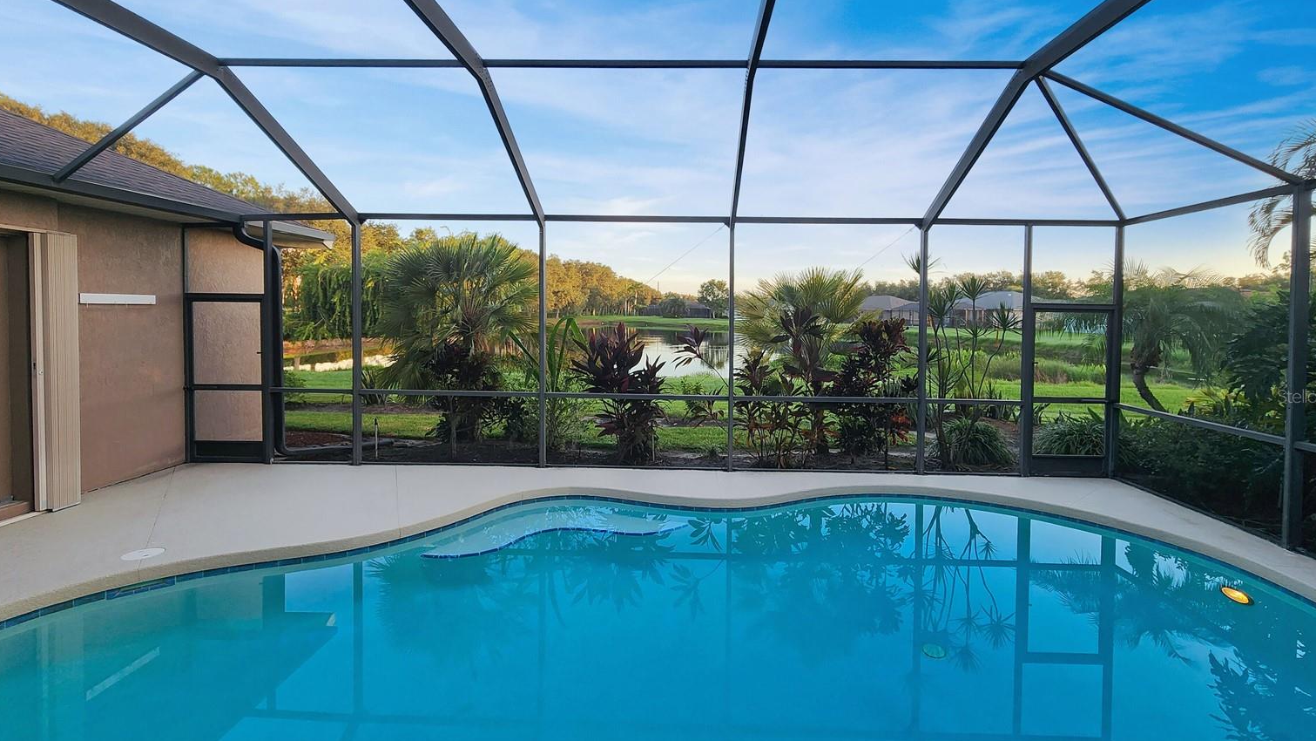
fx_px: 523
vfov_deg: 70.4
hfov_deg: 103.0
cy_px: 396
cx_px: 663
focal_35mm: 15
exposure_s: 1/120
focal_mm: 2.2
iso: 50
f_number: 2.2
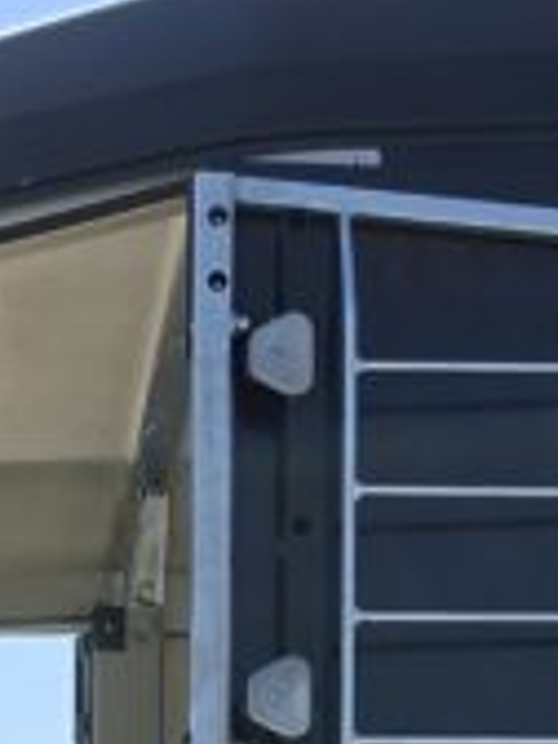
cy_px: 1174
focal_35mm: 140
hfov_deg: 10.4
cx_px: -84
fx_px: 3009
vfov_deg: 13.2
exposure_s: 1/2364
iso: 50
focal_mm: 5.54
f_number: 1.8
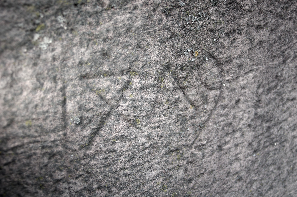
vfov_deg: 29.8
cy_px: 98
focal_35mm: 45
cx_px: 148
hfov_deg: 43.6
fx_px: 371
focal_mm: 30
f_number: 4.5
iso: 100
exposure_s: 1/60
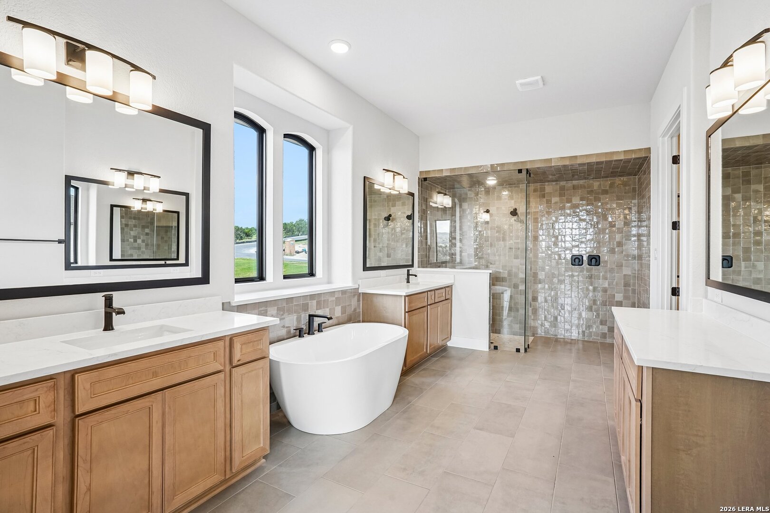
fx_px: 342
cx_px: 385
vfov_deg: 73.7
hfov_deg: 96.7
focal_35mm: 16
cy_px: 256
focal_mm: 16
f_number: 9
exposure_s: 1/50
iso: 400
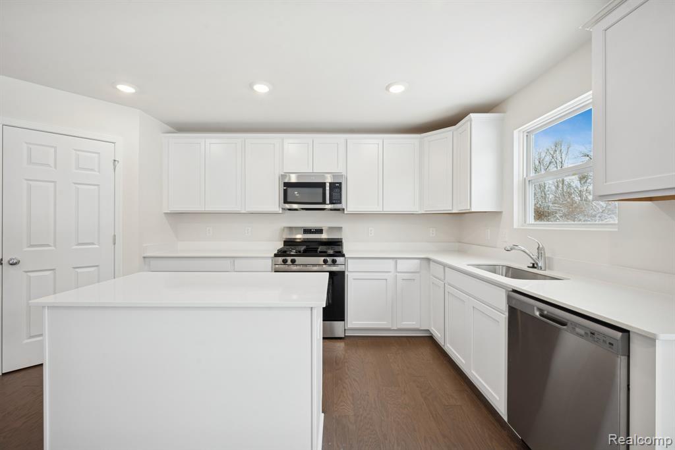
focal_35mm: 14
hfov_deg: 104.2
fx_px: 263
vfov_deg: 81.2
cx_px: 338
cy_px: 225
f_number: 9
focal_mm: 14
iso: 50
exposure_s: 1
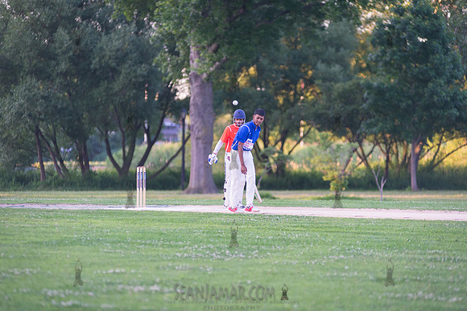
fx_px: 2595
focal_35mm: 200
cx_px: 234
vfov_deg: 6.9
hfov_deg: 10.3
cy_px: 156
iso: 1600
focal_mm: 200
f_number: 2.8
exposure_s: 1/800
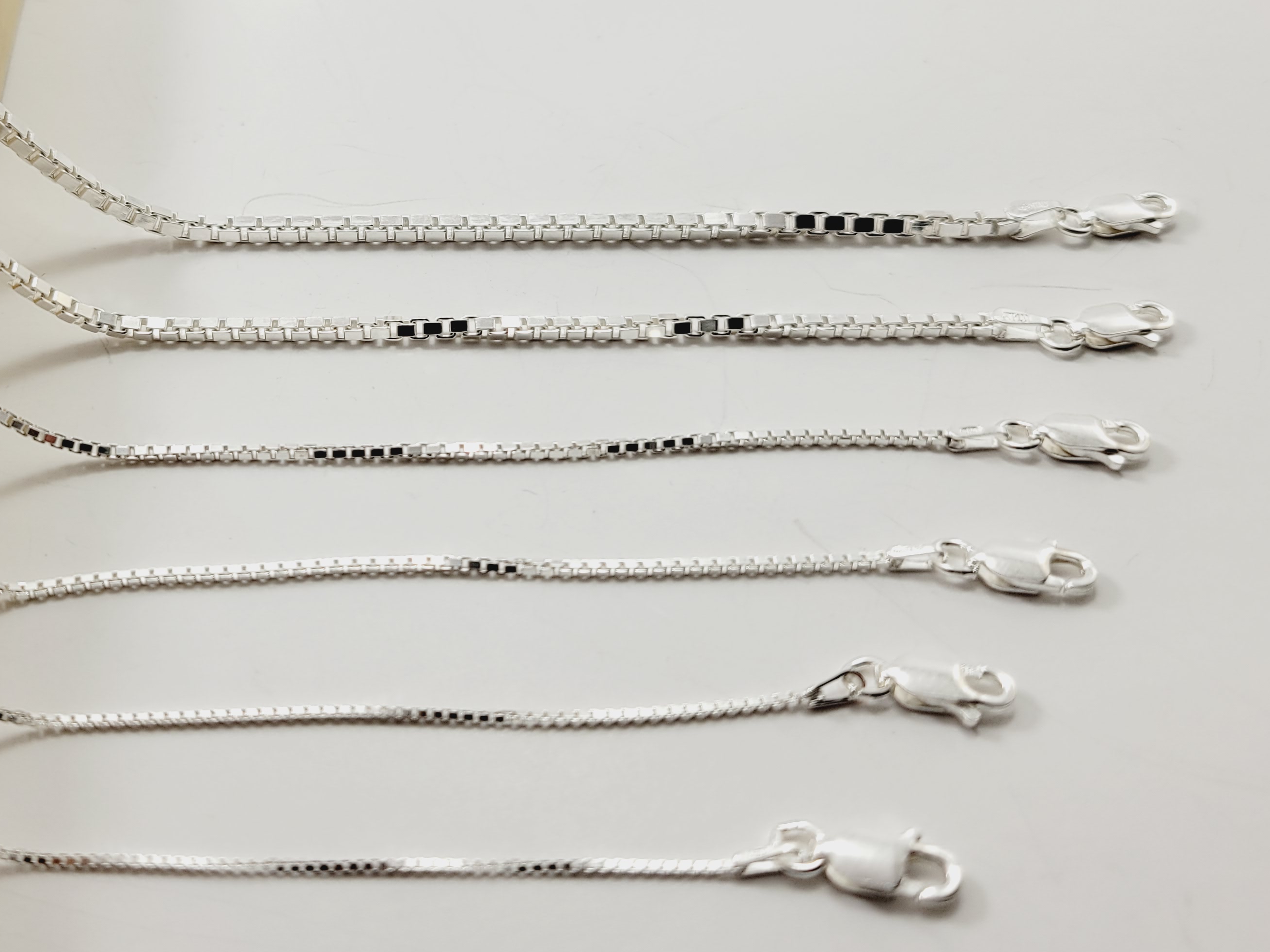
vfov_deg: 35.6
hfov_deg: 46.0
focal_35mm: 40
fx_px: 1468
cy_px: 312
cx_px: 411
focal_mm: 5.4
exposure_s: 1/1044
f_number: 1.8
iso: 40
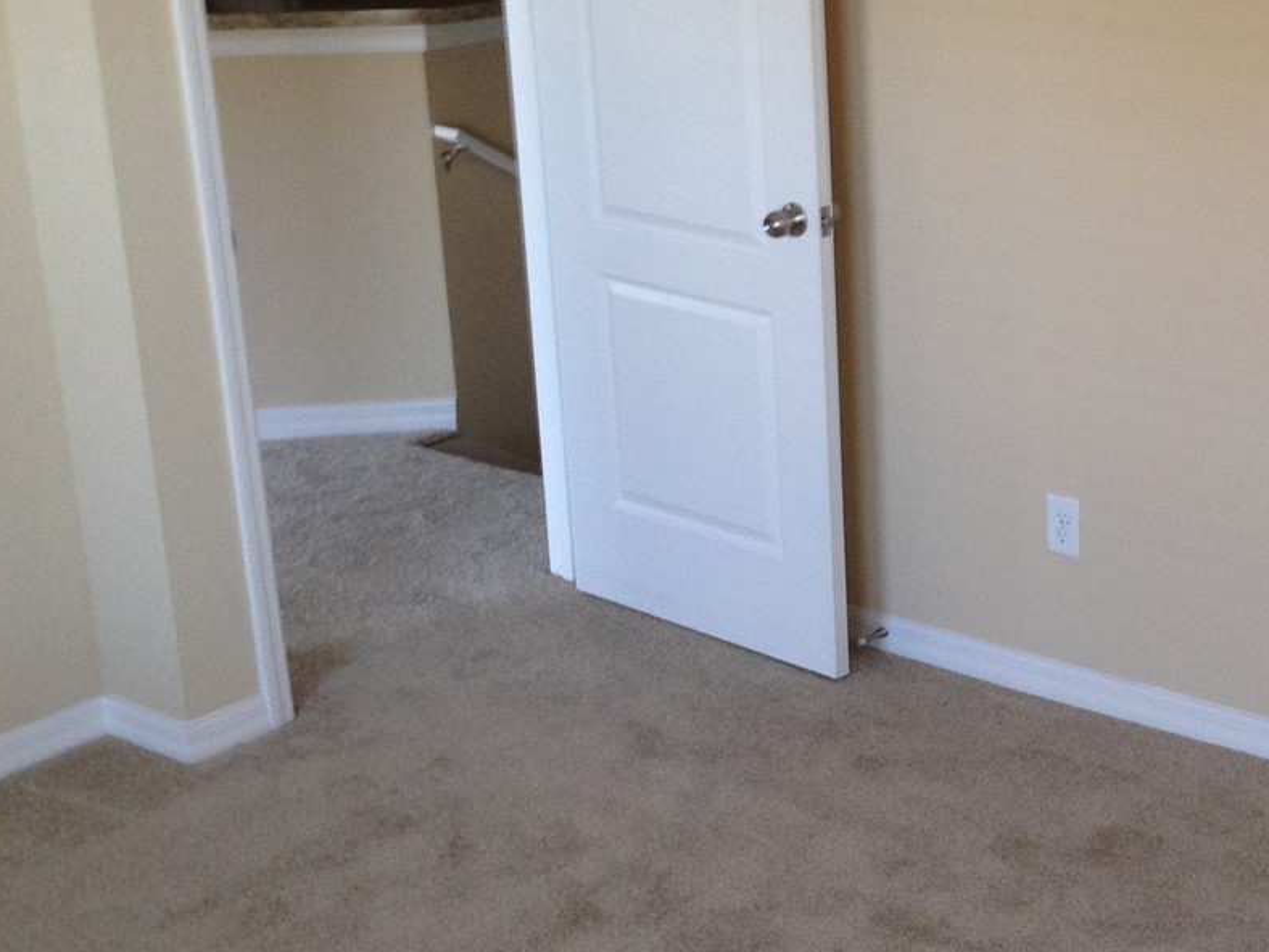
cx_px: 1118
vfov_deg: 21.9
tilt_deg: -17.5
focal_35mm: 67
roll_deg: -0.1
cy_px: 424
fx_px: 2456
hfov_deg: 28.0
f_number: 2.4
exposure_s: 1/20
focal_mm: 4.12
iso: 100
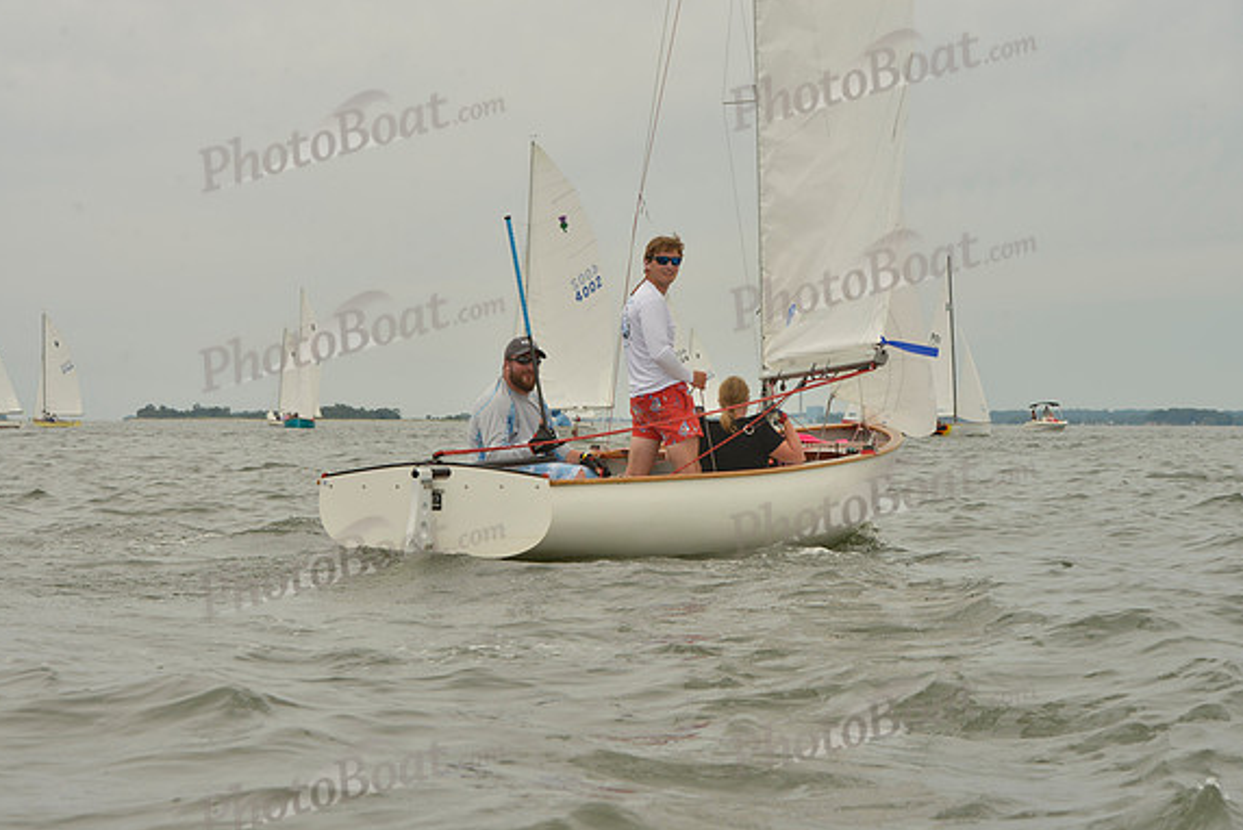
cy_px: 418
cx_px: 619
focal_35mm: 71
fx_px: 2453
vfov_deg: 19.2
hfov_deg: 28.4
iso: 400
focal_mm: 70
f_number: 13
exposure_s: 1/800
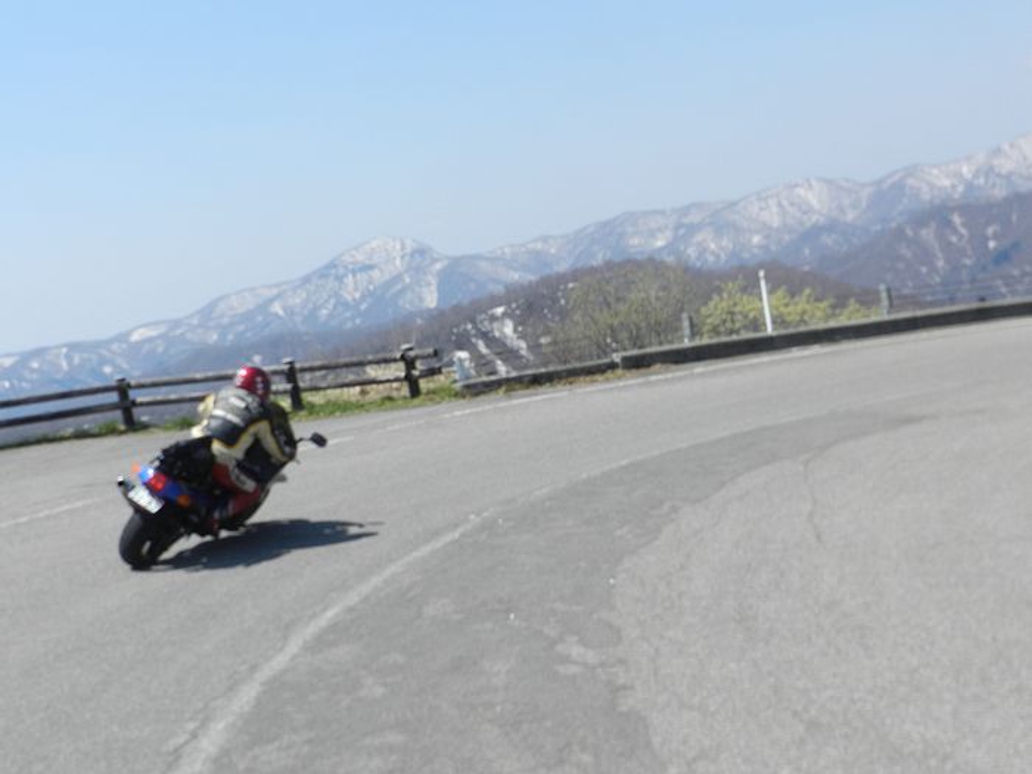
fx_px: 1371
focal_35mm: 46
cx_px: 516
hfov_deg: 41.2
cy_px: 387
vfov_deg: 31.5
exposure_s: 1/1000
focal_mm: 8.1
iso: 160
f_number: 4.2
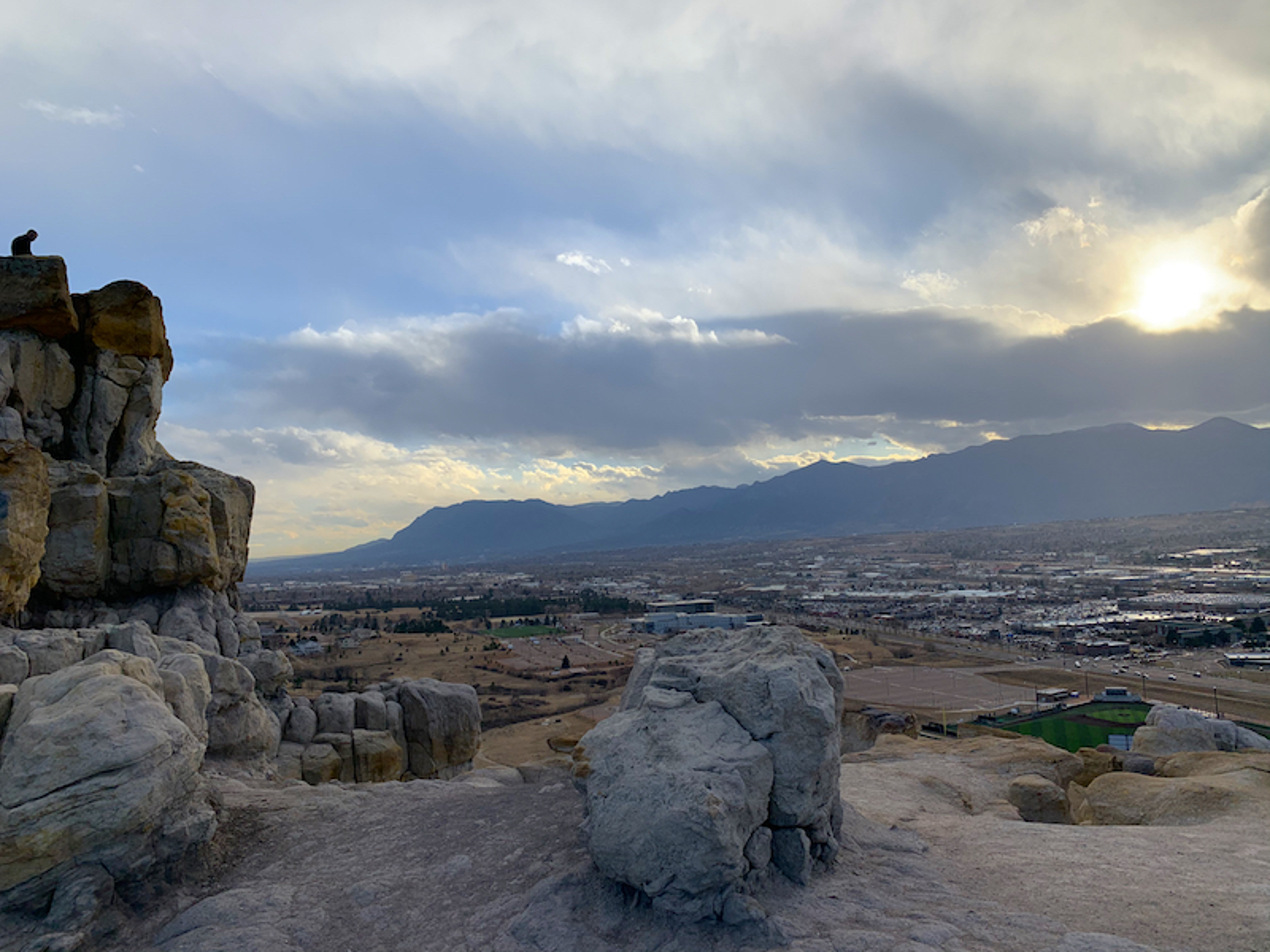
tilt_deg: +3.9
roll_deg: +2.7
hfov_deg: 67.3
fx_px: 954
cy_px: 476
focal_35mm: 26
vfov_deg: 53.1
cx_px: 635
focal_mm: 4.25
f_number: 1.8
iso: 25
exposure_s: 1/2208
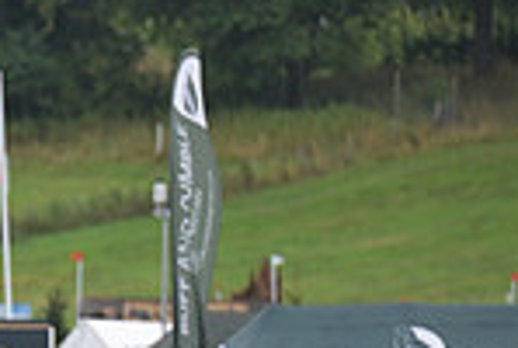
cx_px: -428
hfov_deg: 2.6
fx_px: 11202
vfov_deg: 1.8
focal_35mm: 777
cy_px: 371
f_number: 4
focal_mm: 200
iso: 720
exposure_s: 1/1250
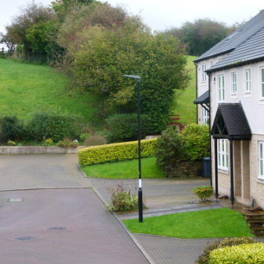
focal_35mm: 108
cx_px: 134
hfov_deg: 16.1
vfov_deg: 16.1
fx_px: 932
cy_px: 132
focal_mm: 16.4
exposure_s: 1/60
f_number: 3.4
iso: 160
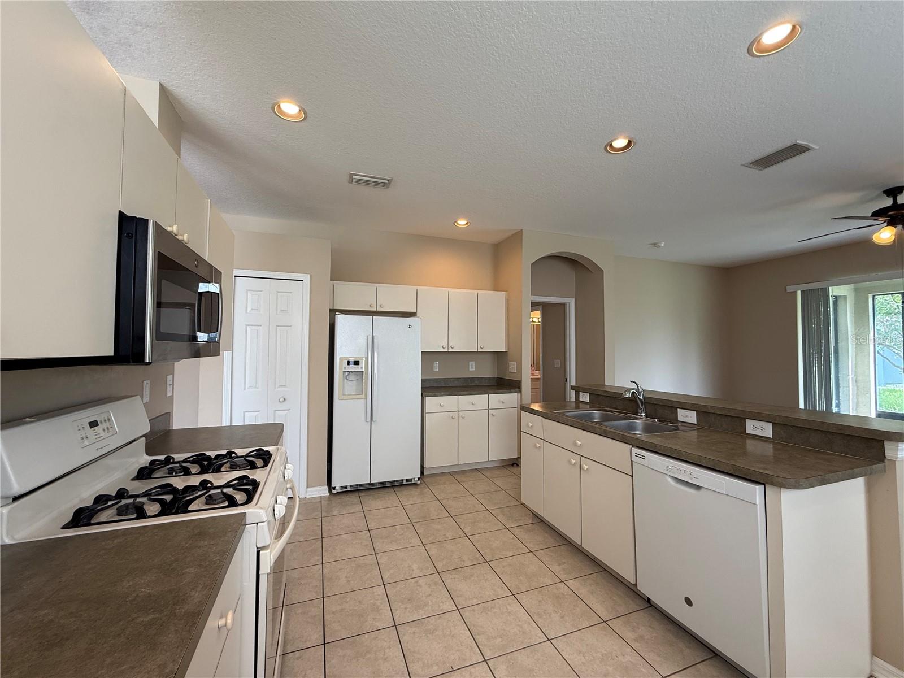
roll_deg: -0.2
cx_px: 452
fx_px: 366
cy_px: 339
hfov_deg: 102.1
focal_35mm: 14
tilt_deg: +2.1
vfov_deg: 85.7
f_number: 2.2
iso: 125
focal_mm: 2.22
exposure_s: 1/120
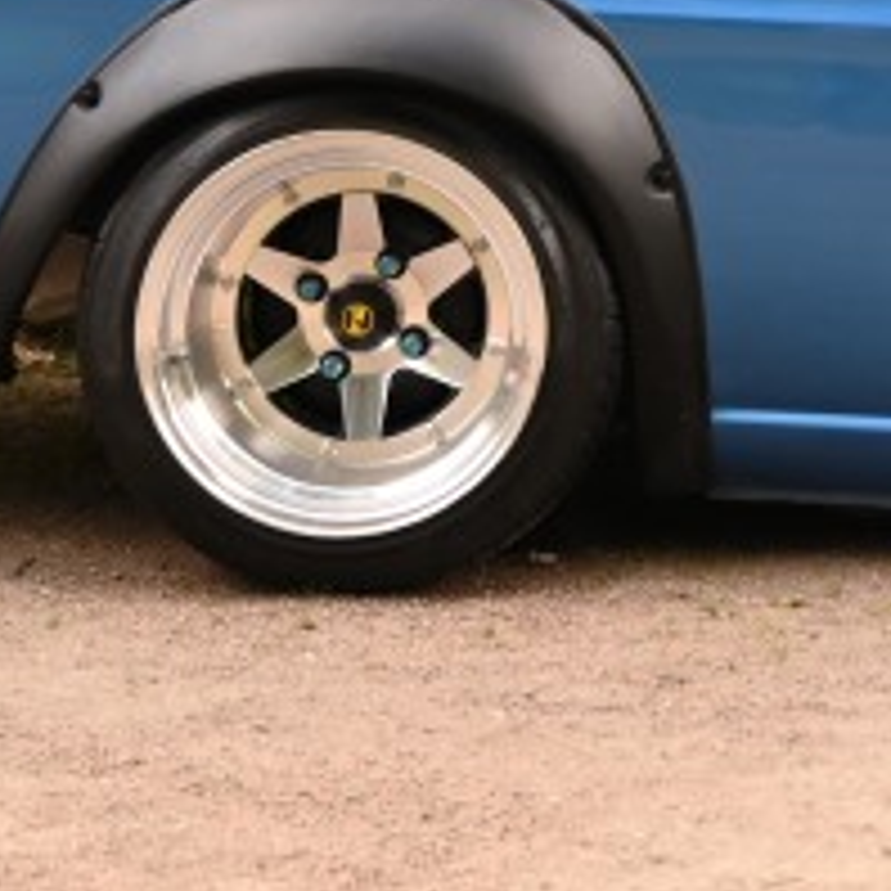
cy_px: -256
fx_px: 4204
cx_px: 1210
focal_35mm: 144
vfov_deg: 11.8
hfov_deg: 11.7
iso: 500
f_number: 5.6
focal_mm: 30.5
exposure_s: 1/200
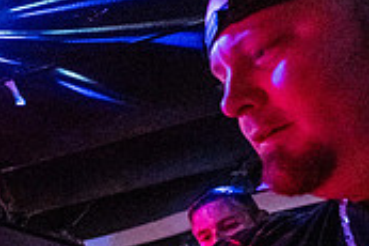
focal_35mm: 47
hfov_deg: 35.1
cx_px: -51
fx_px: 481
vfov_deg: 27.0
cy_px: 247
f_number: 2.8
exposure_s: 1/250
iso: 3200
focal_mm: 14
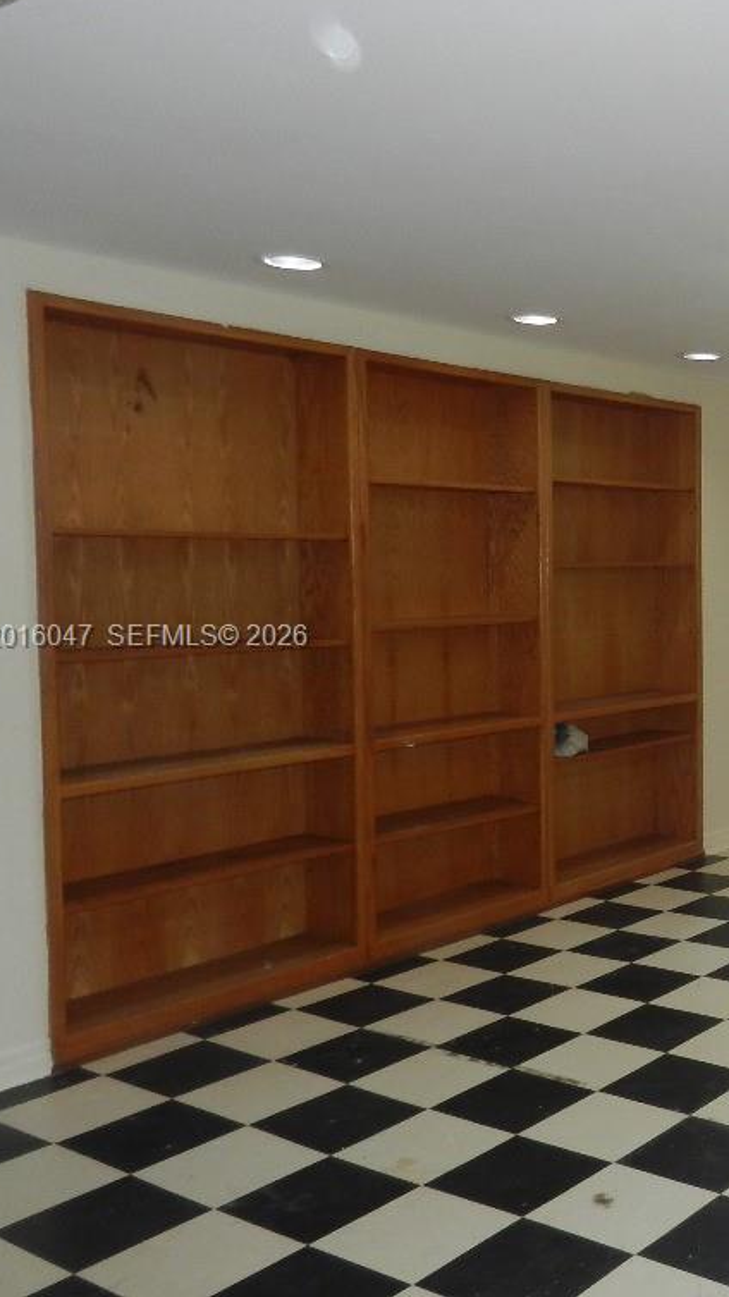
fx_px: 1272
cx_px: 825
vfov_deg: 54.0
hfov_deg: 28.7
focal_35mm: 37
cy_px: 638
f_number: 3.5
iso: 200
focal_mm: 4.5
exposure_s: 1/30
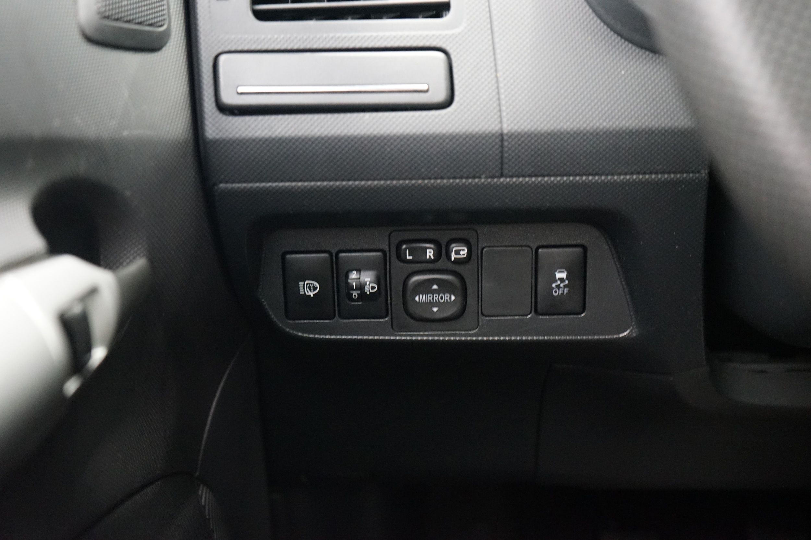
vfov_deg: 35.1
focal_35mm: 38
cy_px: 270
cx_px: 406
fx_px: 856
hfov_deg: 50.7
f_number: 4
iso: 6400
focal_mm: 38
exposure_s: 1/25
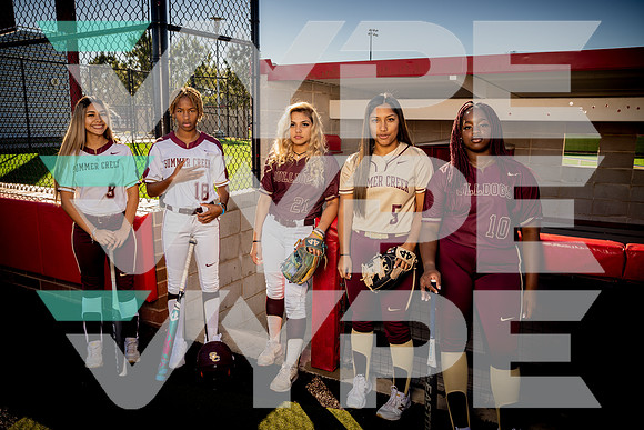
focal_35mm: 29
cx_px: 322
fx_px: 519
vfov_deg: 45.0
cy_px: 215
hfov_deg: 63.6
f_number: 6.3
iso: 125
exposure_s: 1/250
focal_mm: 29
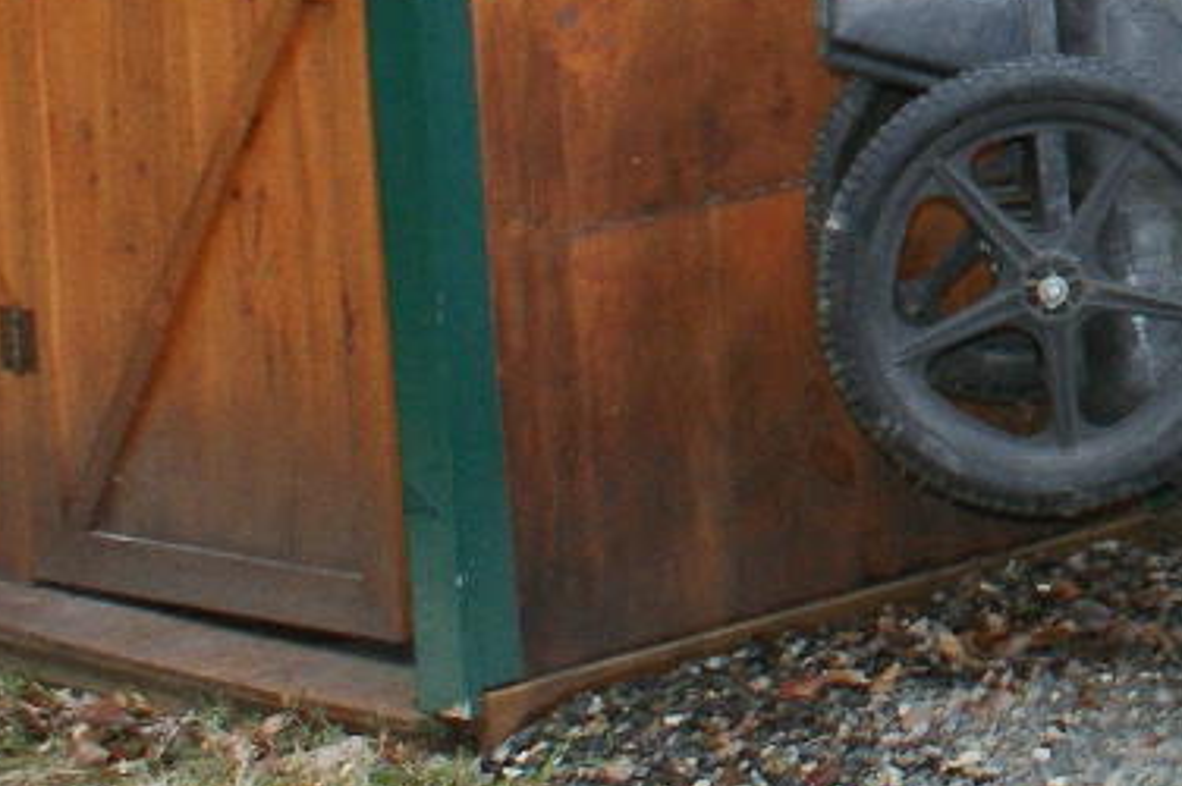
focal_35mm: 138
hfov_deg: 13.2
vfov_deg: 9.6
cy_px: -475
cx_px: 2213
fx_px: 4527
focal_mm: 18
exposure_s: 1/80
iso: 400
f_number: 5.6
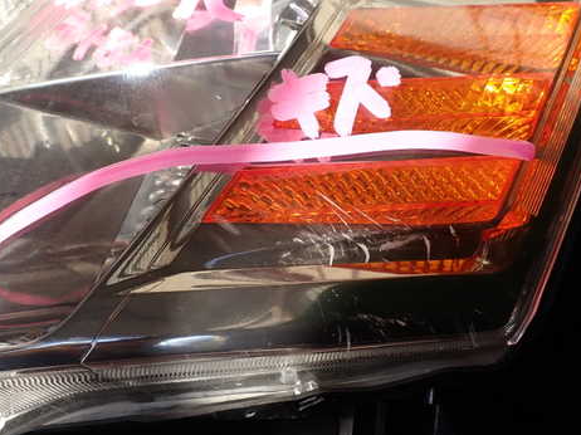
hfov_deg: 47.5
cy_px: 212
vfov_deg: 36.8
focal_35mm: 39
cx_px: 226
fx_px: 654
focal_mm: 5.4
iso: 100
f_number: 3.2
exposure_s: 1/320
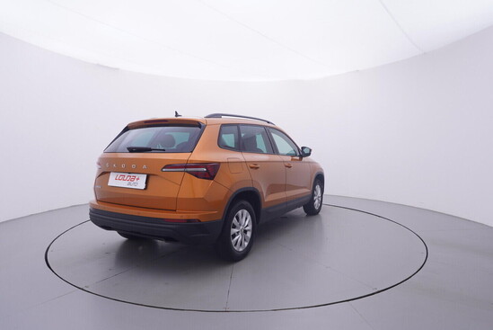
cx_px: 246
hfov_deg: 77.3
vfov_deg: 56.2
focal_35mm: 22
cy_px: 165
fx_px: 308
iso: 200
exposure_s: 1/80
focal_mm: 15
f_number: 5
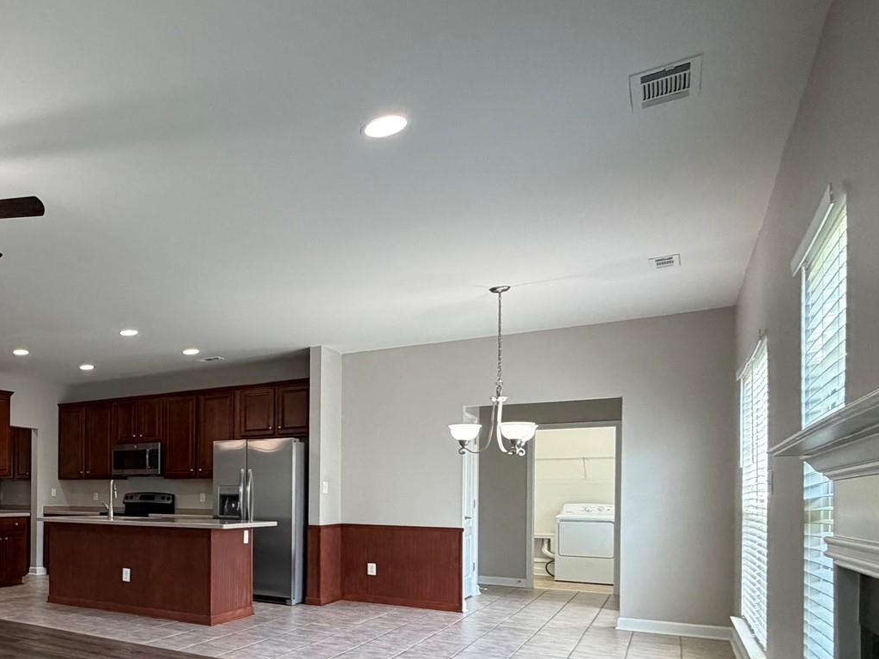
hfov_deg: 52.4
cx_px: 29
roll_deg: -0.2
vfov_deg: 47.9
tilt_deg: +0.5
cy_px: 493
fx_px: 711
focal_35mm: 28
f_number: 2.2
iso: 320
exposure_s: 1/120
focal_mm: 2.22
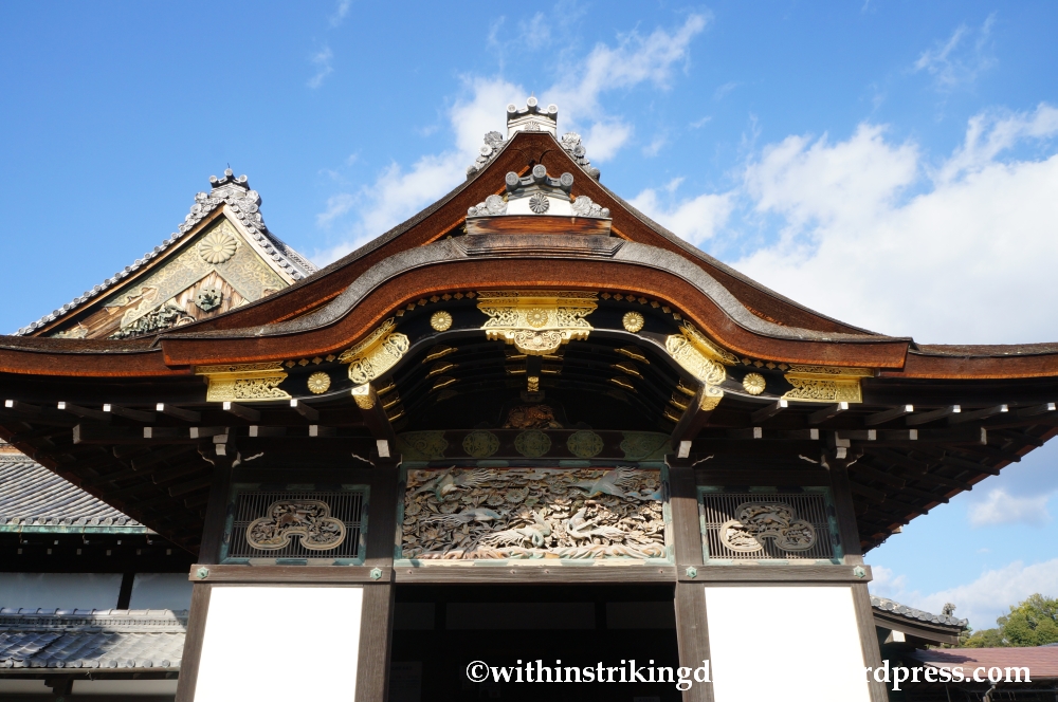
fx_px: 792
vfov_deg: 47.8
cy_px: 351
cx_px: 529
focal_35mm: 27
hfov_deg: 67.4
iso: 200
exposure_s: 1/160
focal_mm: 18
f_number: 13
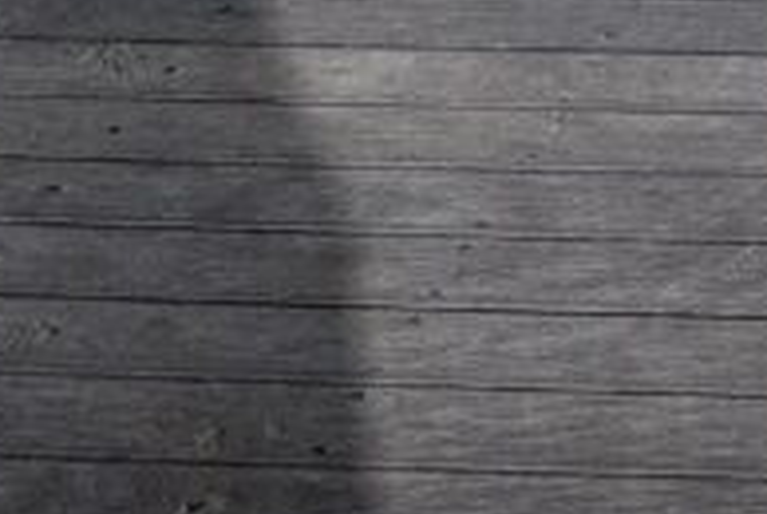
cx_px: 1585
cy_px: -953
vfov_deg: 9.1
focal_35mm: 126
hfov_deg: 13.6
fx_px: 2689
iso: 640
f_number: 1.8
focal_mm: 6.4
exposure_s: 1/30
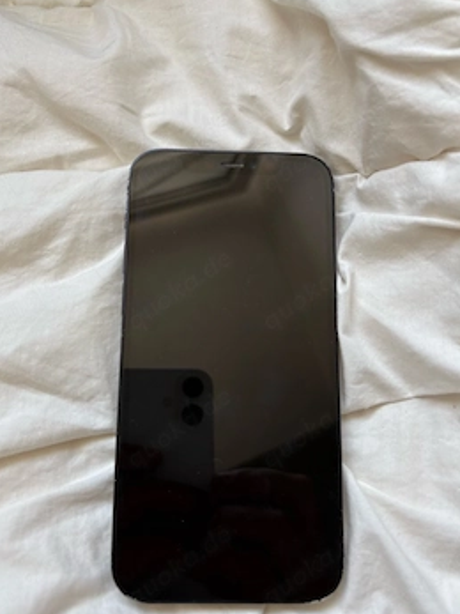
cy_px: 310
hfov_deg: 46.8
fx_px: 532
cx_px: 218
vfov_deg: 60.0
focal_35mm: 30
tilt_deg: -73.0
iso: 80
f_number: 1.6
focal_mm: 5.96
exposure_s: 1/121
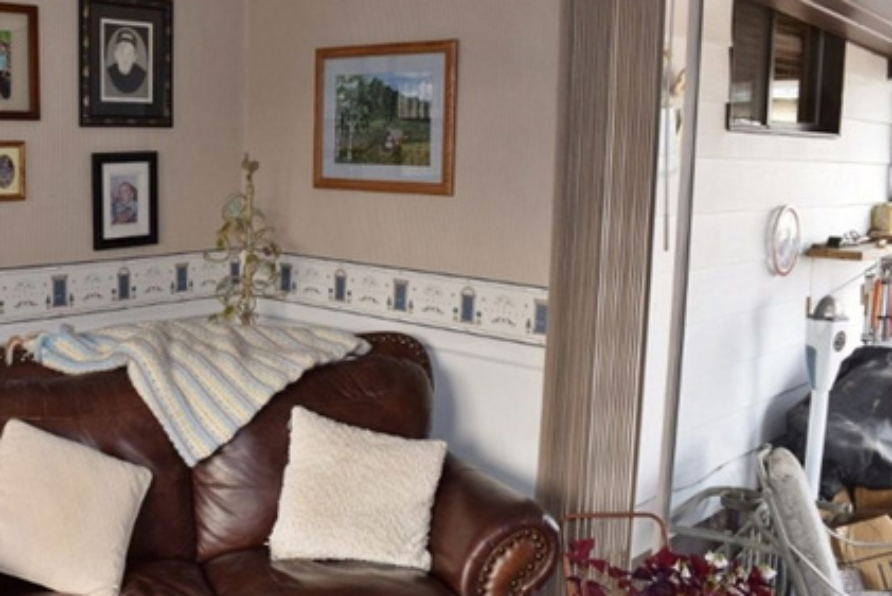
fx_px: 1016
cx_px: 227
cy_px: 292
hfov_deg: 45.8
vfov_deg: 32.7
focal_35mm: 41
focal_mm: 18
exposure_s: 1/125
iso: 800
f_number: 5.6
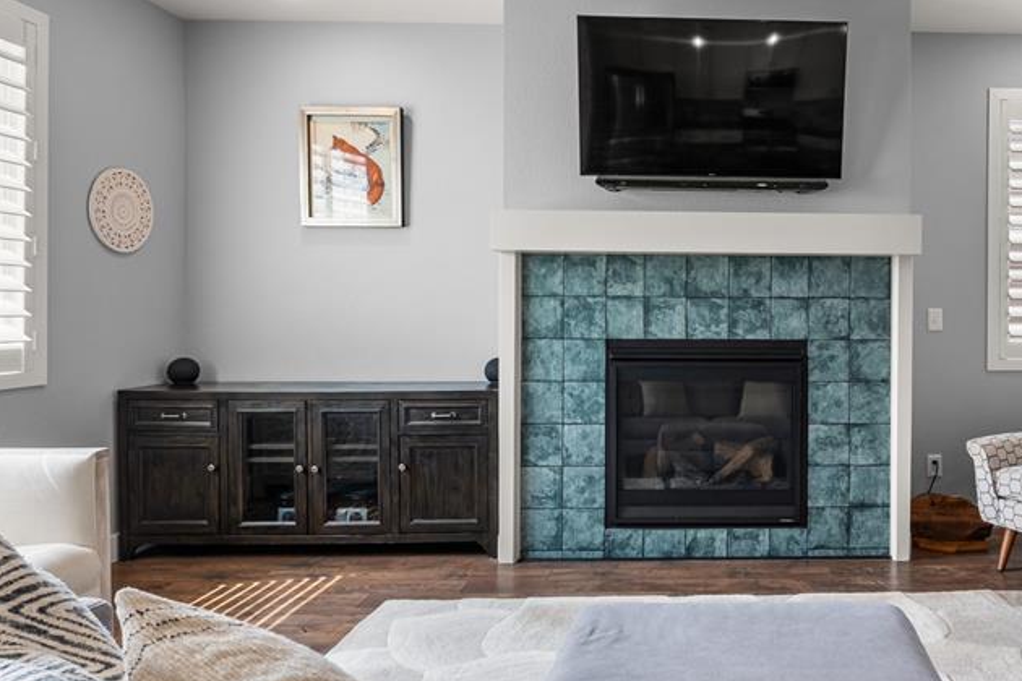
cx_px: 722
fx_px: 782
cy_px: 316
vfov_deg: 47.1
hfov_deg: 63.7
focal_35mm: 28
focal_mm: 11.3
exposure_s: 1/10
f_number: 8
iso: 250
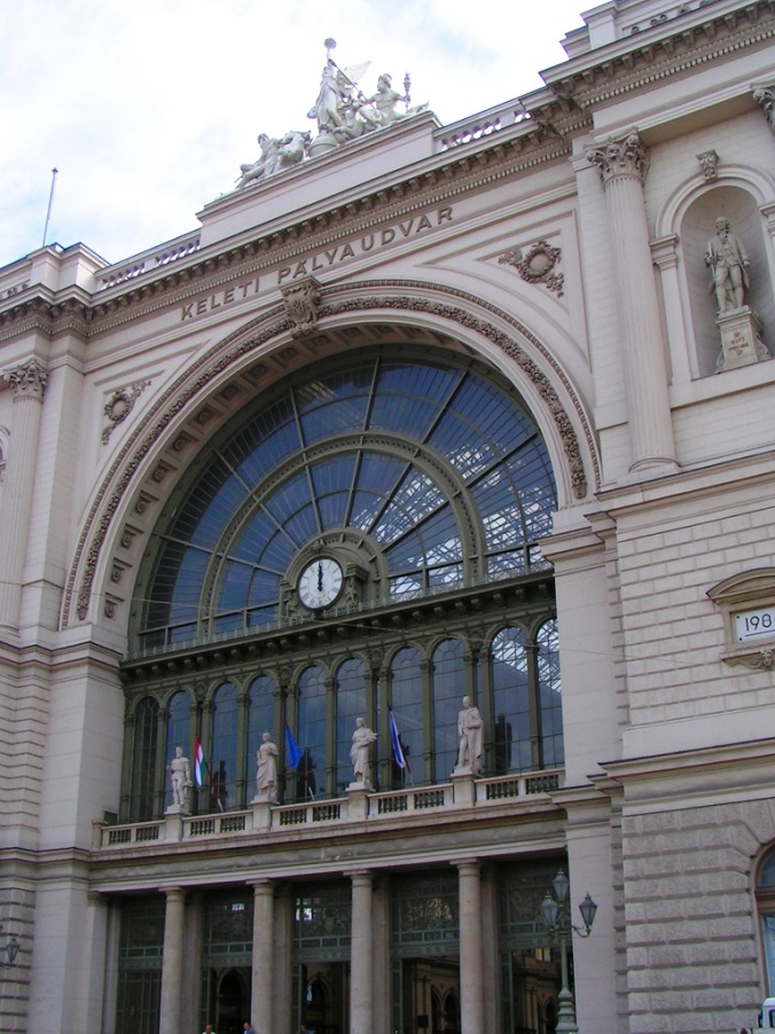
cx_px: 388
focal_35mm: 38
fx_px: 1135
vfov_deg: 49.0
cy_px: 517
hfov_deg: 37.7
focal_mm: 5.8
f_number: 5.6
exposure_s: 1/250
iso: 50
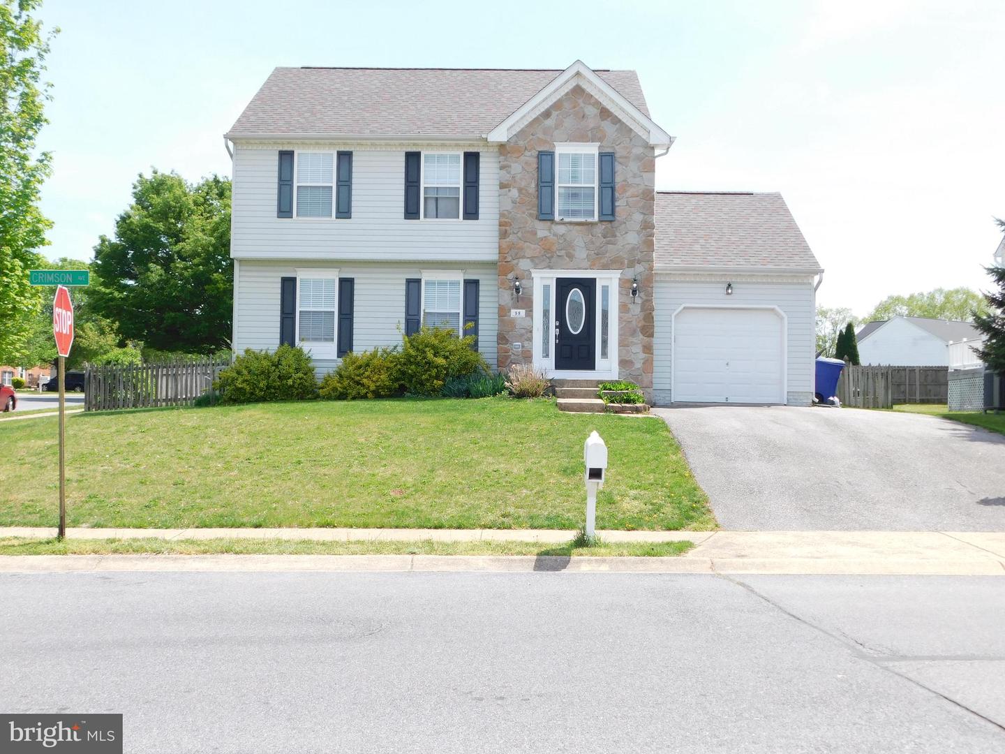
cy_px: 377
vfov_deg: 39.7
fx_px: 1045
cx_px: 502
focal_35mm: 36
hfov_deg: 51.4
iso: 125
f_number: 3.5
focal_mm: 6.3
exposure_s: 1/500
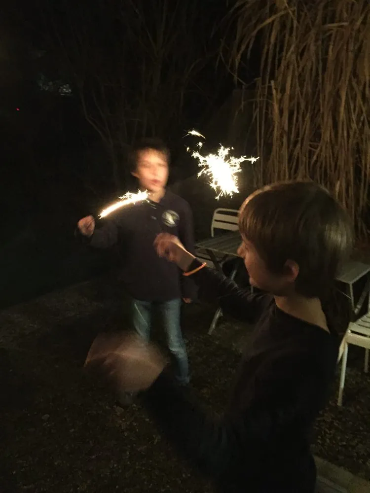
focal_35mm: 29
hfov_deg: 48.2
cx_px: 185
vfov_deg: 61.7
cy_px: 246
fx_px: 413
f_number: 2.2
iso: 1250
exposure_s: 1/17
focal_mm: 4.15
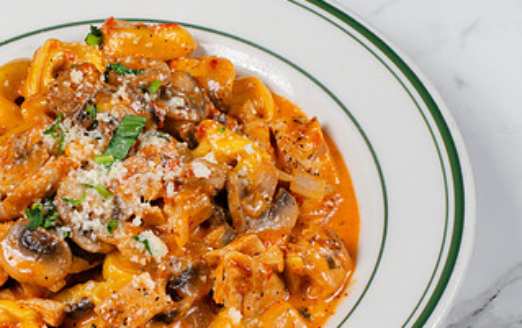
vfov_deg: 10.2
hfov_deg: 16.1
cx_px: 124
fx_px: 1837
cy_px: 234
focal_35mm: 129
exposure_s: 1/200
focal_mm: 50
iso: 200
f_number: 10
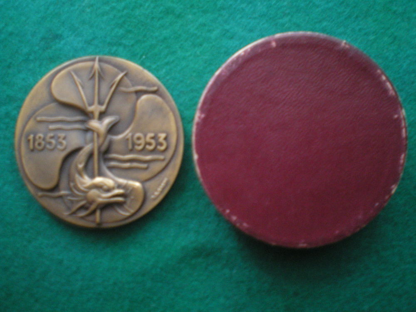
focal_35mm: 38
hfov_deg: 49.0
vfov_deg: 37.7
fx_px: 457
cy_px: 156
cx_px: 208
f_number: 3.1
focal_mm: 6.3
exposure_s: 1/8
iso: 400
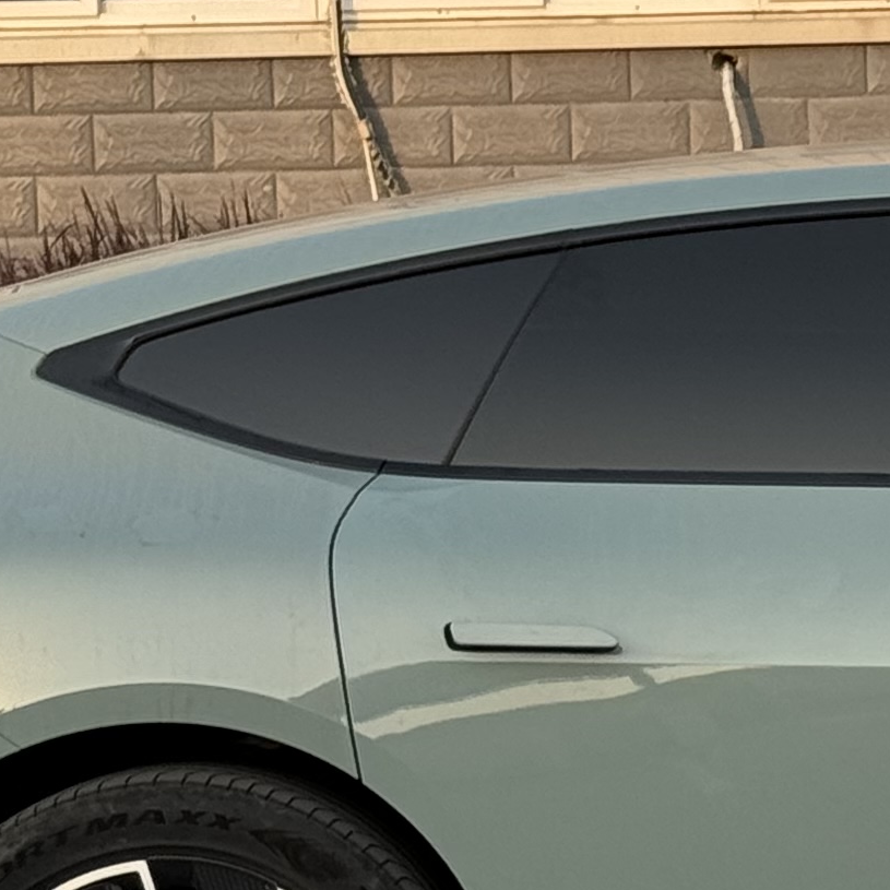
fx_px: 6109
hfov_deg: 8.2
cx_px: 1349
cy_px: 258
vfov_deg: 8.3
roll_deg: +1.5
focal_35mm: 210
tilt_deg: -1.6
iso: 64
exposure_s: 1/1263
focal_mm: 6.86
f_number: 1.78
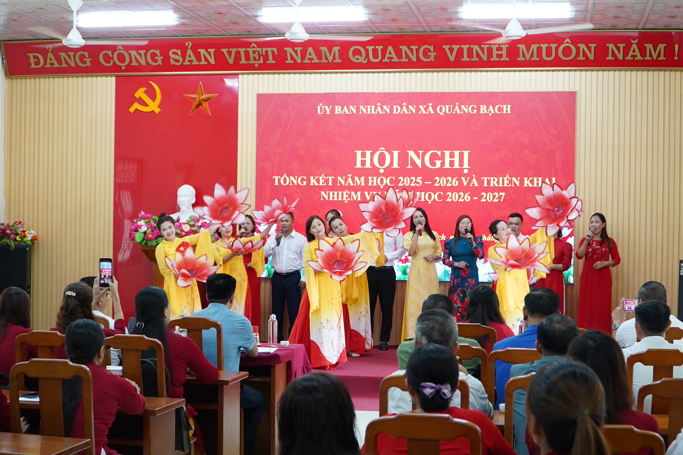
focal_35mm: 53
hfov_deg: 37.5
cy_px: 228
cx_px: 341
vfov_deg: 25.5
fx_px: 1005
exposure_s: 1/50
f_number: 4
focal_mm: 32
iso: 640
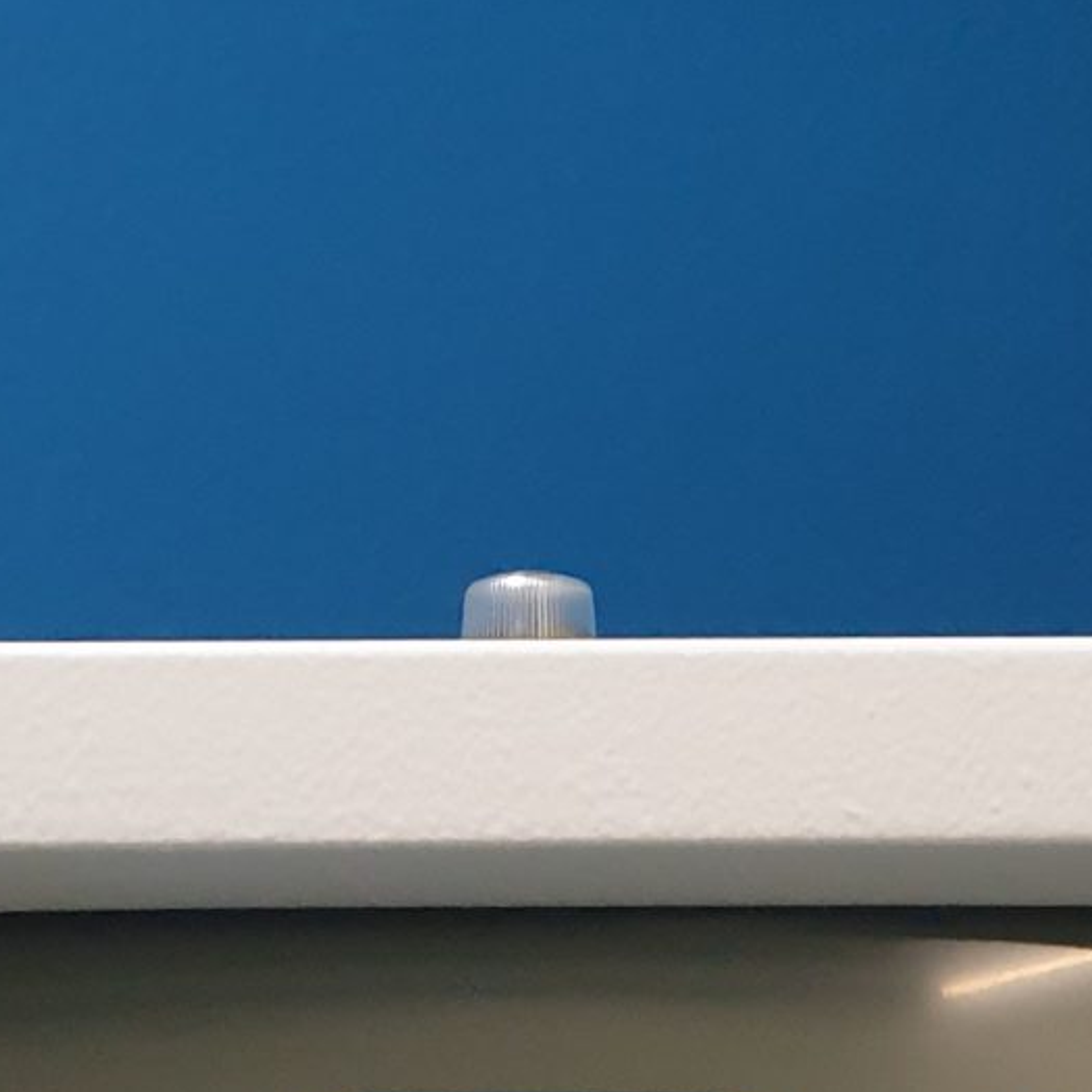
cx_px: 474
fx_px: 3997
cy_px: 2617
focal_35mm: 112
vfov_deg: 12.3
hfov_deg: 15.6
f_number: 2.4
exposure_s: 1/50
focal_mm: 4.3
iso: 200
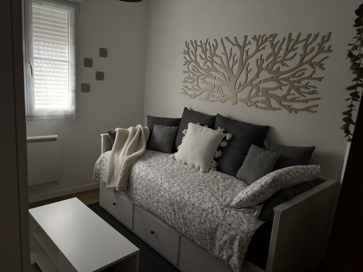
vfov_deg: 53.1
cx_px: 182
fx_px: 273
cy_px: 136
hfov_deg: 67.3
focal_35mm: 26
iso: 800
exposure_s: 1/30
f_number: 1.6
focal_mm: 5.96
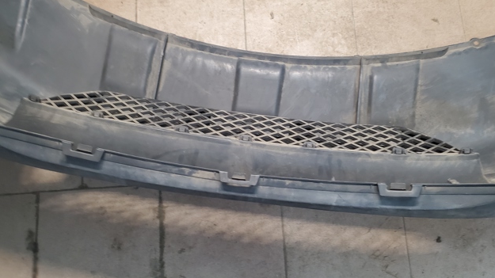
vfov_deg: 40.1
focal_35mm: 29
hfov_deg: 66.1
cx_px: 252
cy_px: 123
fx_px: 380
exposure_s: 1/40
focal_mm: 4.3
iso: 400
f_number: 2.4
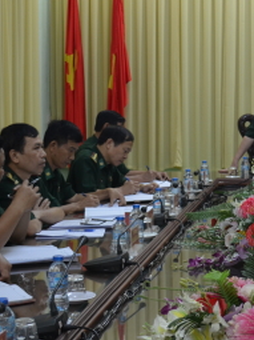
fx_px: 852
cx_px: 295
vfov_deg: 22.5
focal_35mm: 87
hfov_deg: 16.3
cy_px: 164
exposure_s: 1/60
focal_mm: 28
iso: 640
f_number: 4.5
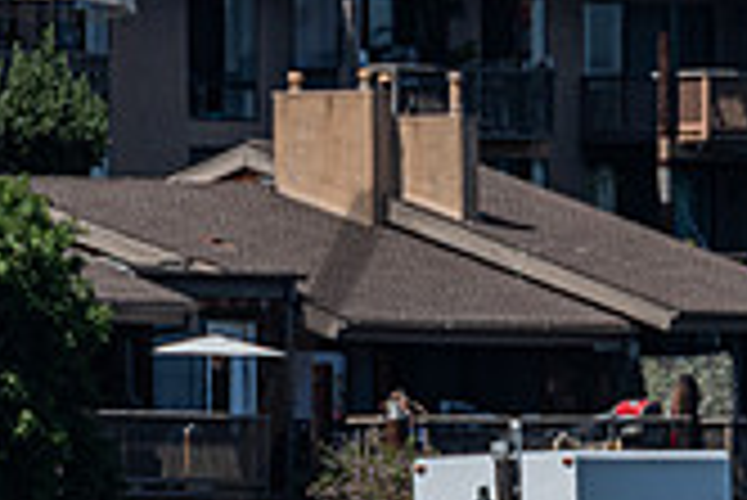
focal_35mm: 954
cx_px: 995
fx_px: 19812
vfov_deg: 1.4
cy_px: 918
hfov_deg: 2.2
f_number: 8
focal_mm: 200
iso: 250
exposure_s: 1/1000
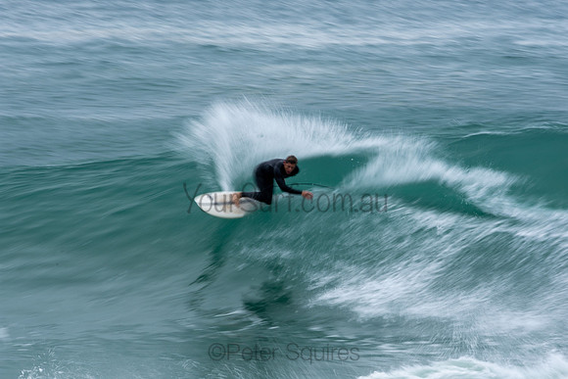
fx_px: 11836
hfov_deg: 2.7
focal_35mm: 750
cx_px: 284
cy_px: 190
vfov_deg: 1.8
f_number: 25
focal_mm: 500
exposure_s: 1/20
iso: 100
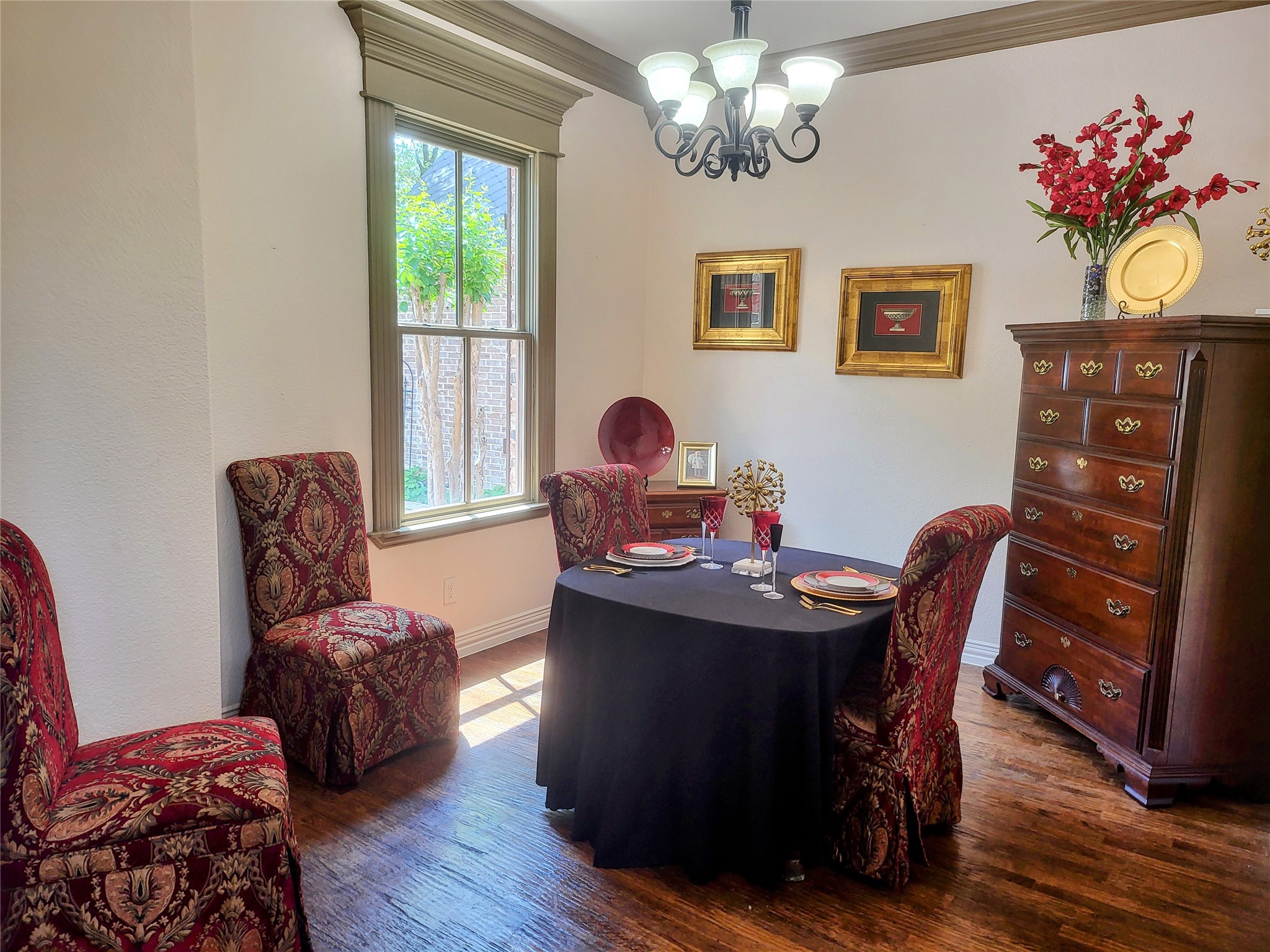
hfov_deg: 71.6
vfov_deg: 56.8
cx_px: 635
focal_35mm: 24
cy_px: 476
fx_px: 881
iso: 100
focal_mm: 5
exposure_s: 1/120
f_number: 1.8
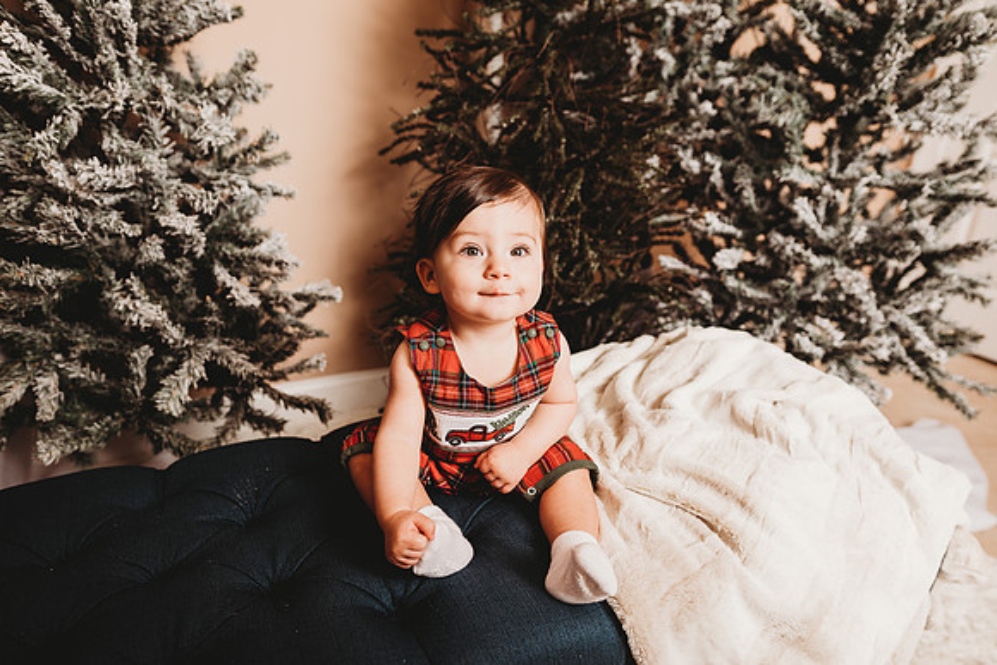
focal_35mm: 24
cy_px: 332
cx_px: 498
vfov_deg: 53.2
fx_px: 665
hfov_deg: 73.7
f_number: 3.2
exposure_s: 1/160
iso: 100
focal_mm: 24
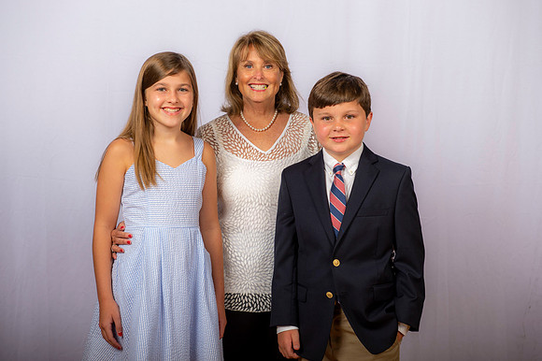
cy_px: 180
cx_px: 271
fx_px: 933
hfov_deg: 32.4
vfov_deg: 21.9
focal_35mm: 62
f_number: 6.3
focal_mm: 62
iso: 400
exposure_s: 1/200
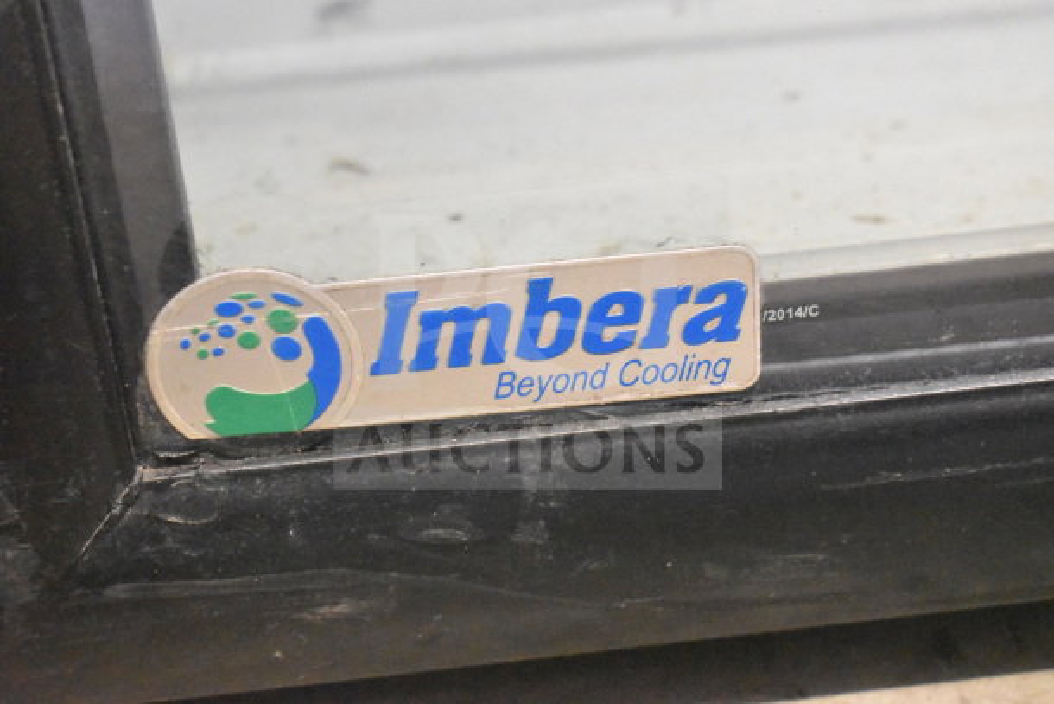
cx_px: 527
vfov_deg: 18.9
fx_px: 2108
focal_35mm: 72
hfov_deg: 28.1
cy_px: 352
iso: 16000
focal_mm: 48
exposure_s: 1/80
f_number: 5.3
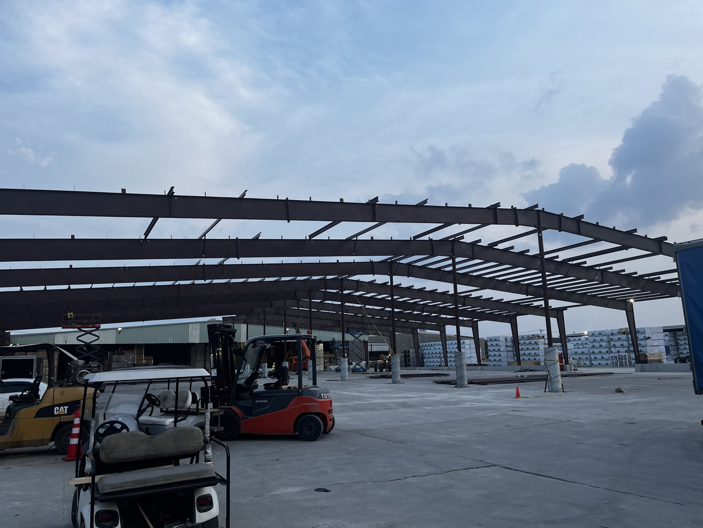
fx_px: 528
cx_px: 352
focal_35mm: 26
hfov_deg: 67.3
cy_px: 264
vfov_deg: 53.1
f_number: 1.6
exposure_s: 1/563
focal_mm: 5.1
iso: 50
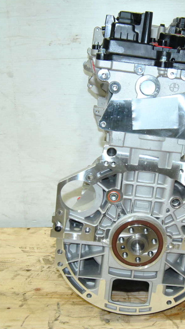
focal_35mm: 55
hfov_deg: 21.7
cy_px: 165
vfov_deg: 38.0
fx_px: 478
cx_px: 141
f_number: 5.6
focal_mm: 23
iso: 800
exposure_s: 1/200
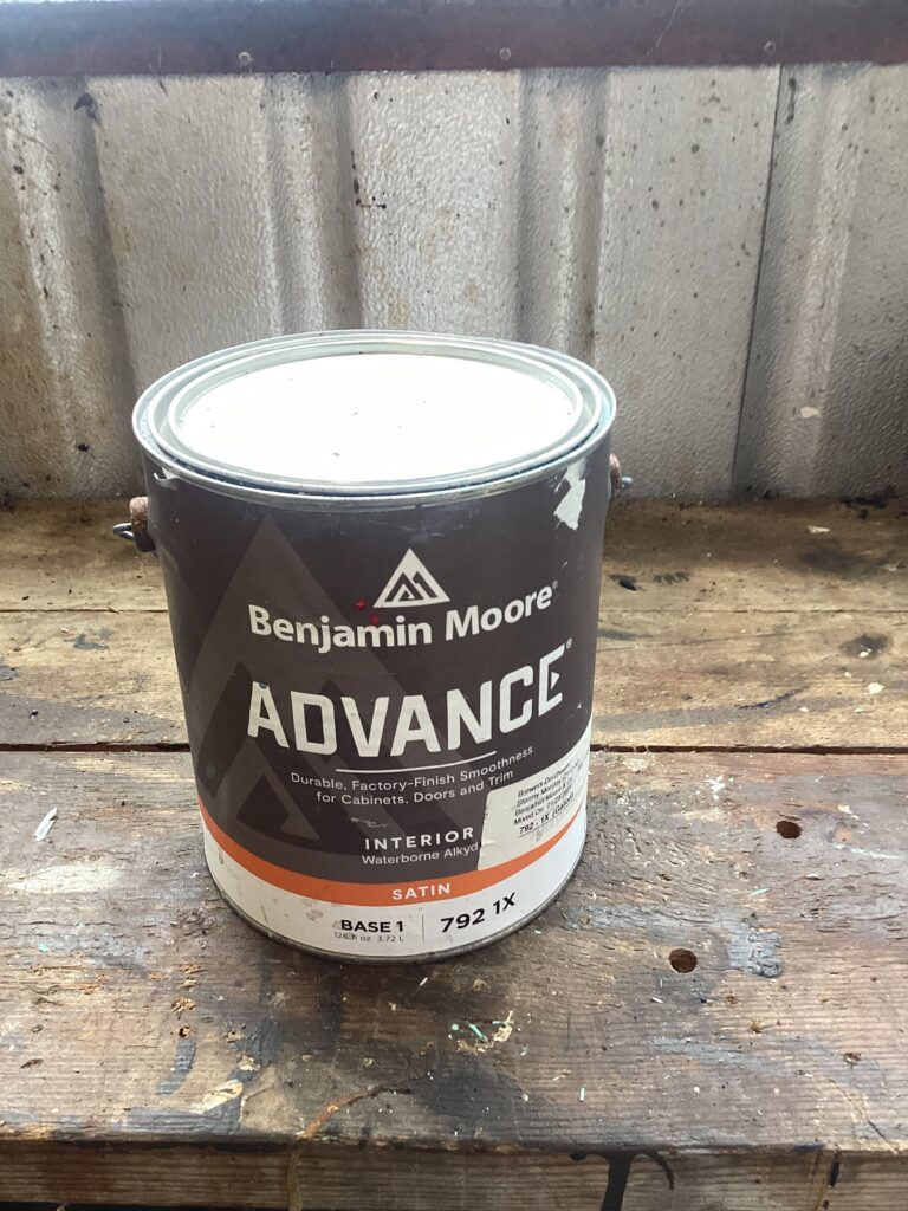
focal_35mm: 31
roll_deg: +0.0
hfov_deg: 45.4
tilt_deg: -32.5
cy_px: 606
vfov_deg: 58.4
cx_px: 454
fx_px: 1084
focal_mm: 3.3
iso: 80
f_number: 2.4
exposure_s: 1/50
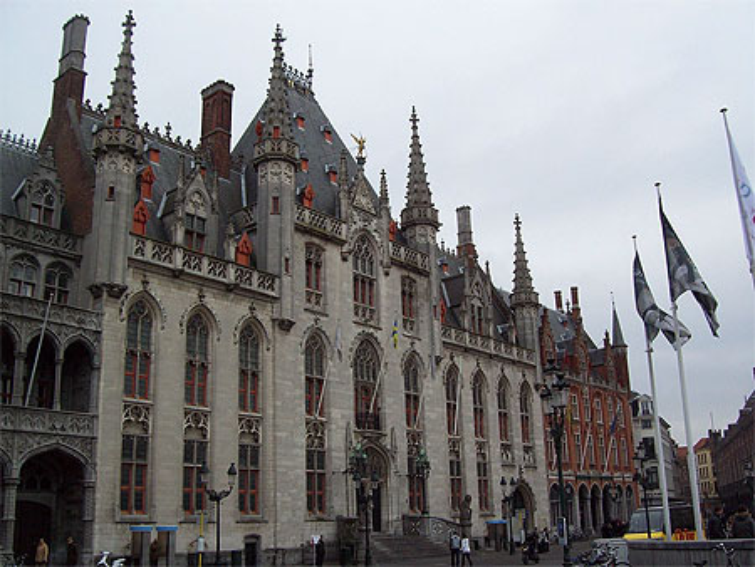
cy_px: 284
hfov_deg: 51.3
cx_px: 378
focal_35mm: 36
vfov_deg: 39.7
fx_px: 786
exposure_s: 1/324
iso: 80
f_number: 4.8
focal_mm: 6
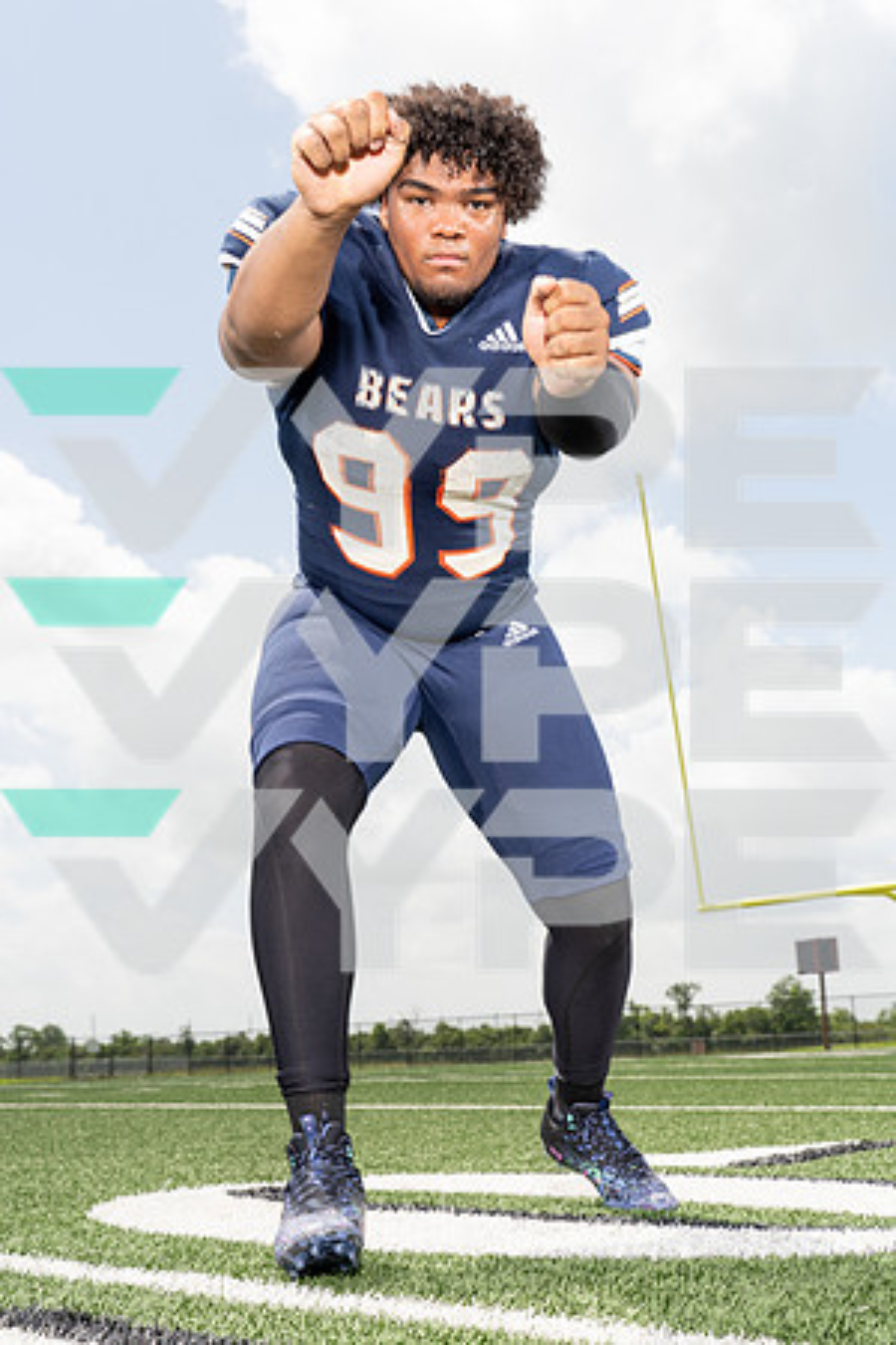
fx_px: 1717
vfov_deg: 42.7
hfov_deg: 29.2
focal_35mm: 46
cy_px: 672
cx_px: 448
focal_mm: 46
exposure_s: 1/250
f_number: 8
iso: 100
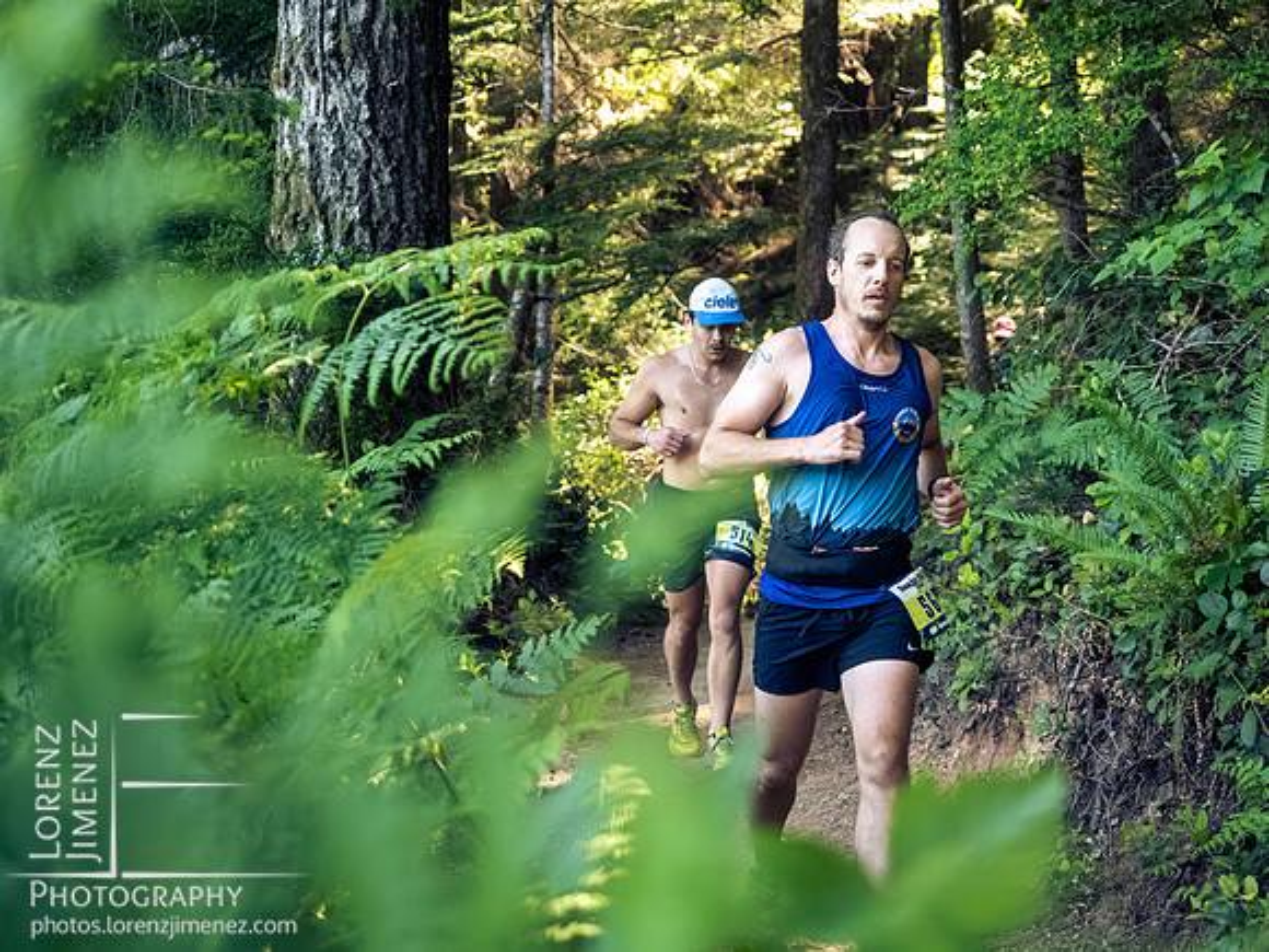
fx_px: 2933
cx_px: 634
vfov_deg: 18.4
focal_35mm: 80
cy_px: 476
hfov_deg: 24.4
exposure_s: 1/1250
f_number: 2.8
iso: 5000
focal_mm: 40
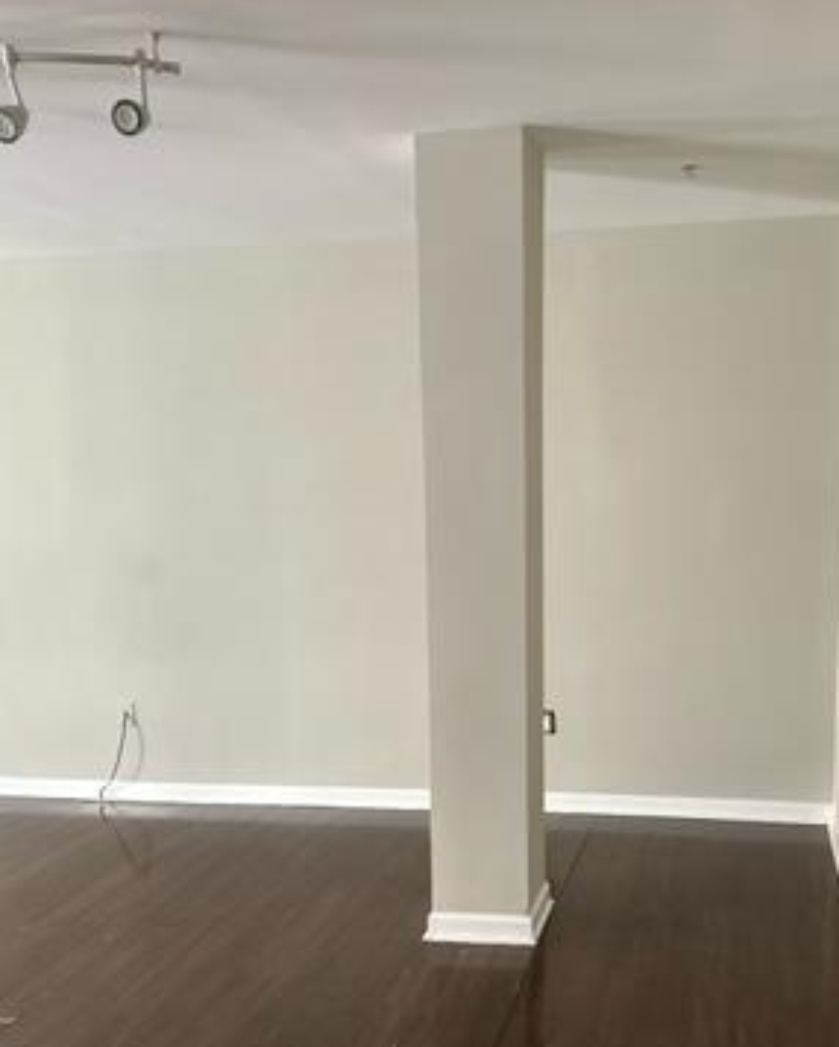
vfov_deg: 43.1
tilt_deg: -10.0
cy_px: 716
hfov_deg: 35.6
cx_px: 493
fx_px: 1303
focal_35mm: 42
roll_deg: +0.5
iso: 500
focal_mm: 6.86
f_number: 1.78
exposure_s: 1/60
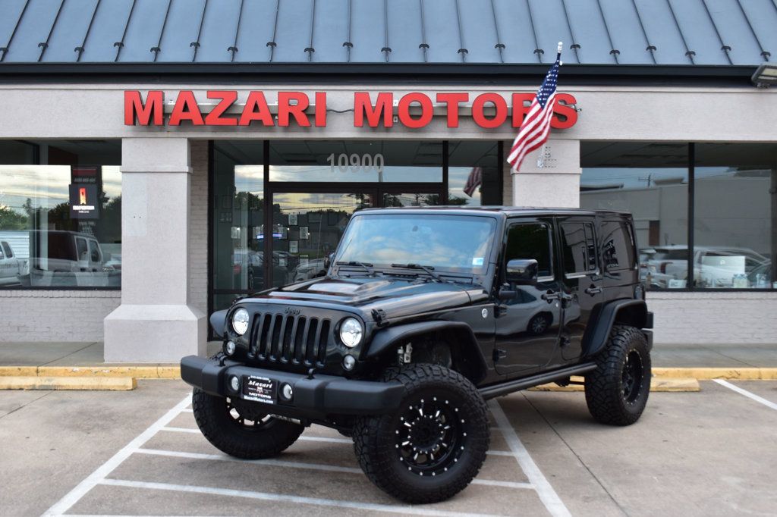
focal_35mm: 45
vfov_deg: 29.8
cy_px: 258
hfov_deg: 43.6
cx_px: 388
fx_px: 971
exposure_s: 1/30
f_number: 7.1
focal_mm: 30
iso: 400
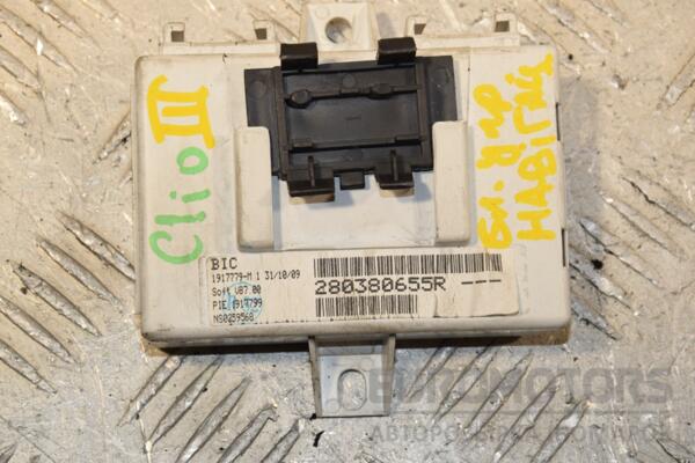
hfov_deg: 13.0
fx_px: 3040
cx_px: 348
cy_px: 232
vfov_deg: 8.7
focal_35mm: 158
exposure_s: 1/200
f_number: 9
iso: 800
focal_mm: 105
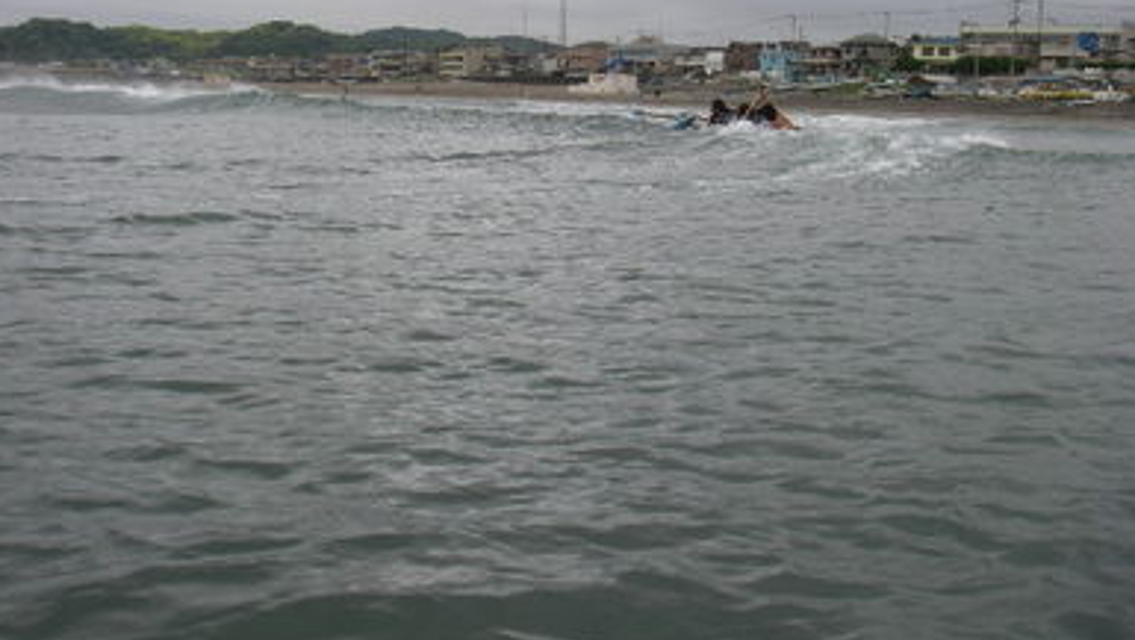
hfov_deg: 47.3
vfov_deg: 27.6
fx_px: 1295
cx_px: 557
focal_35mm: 43
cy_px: 218
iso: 64
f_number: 6.6
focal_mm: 6.3
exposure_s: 1/250
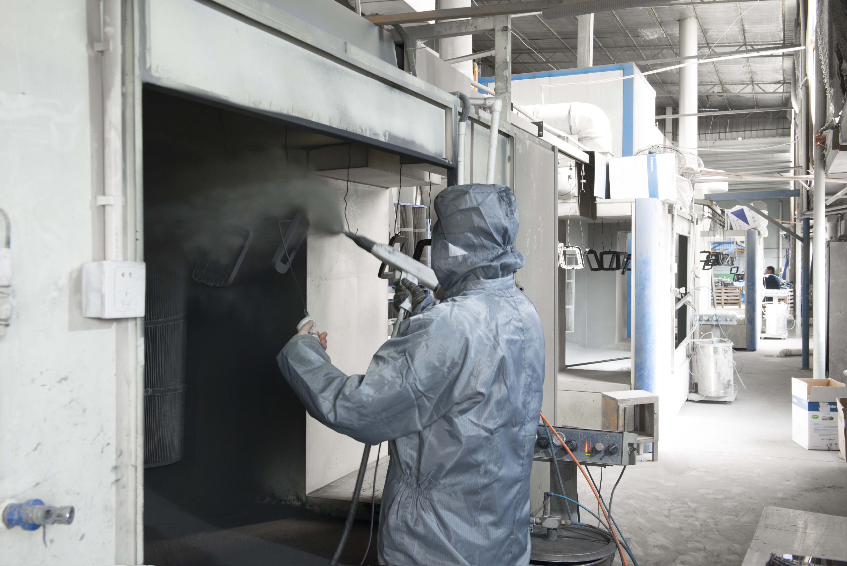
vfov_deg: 36.9
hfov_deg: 53.1
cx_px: 424
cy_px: 283
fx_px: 847
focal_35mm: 36
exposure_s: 1/20
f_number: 8
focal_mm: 36
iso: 1250
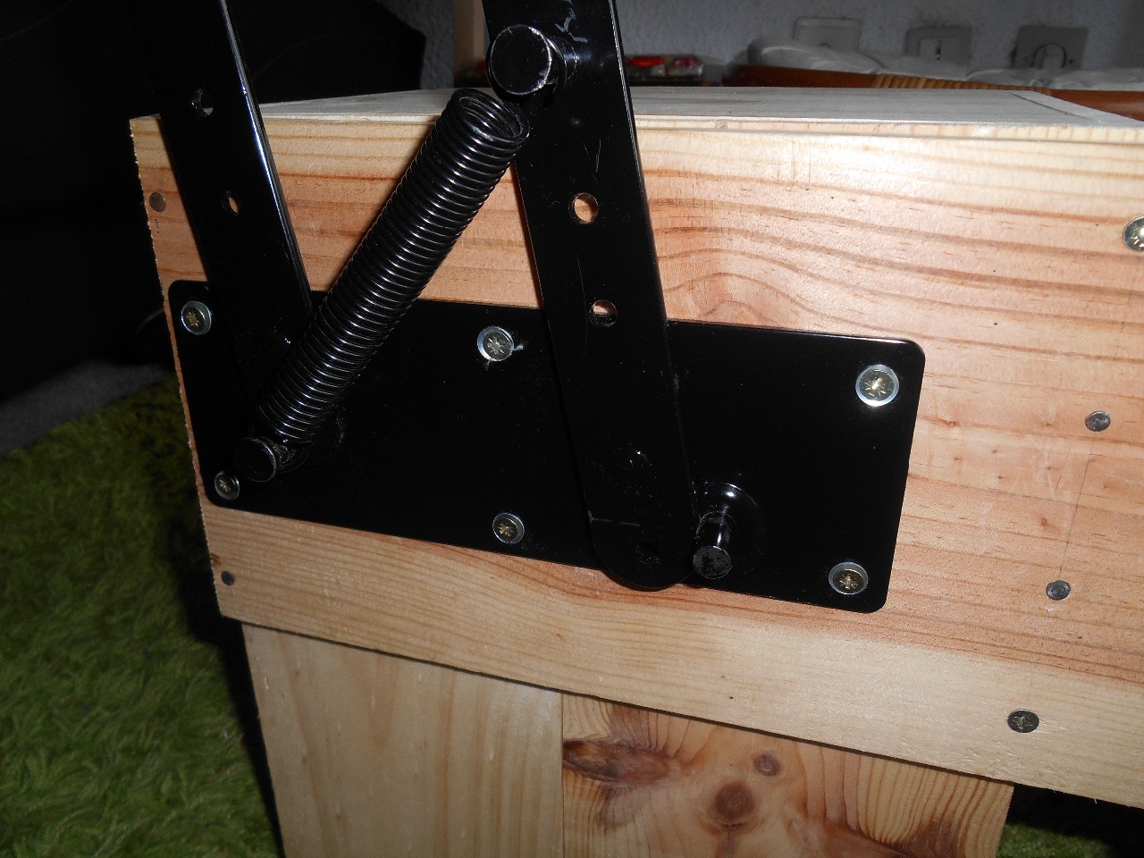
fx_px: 859
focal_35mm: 26
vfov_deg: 53.1
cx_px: 572
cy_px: 429
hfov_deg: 67.3
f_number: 3.4
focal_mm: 4.7
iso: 80
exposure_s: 1/25
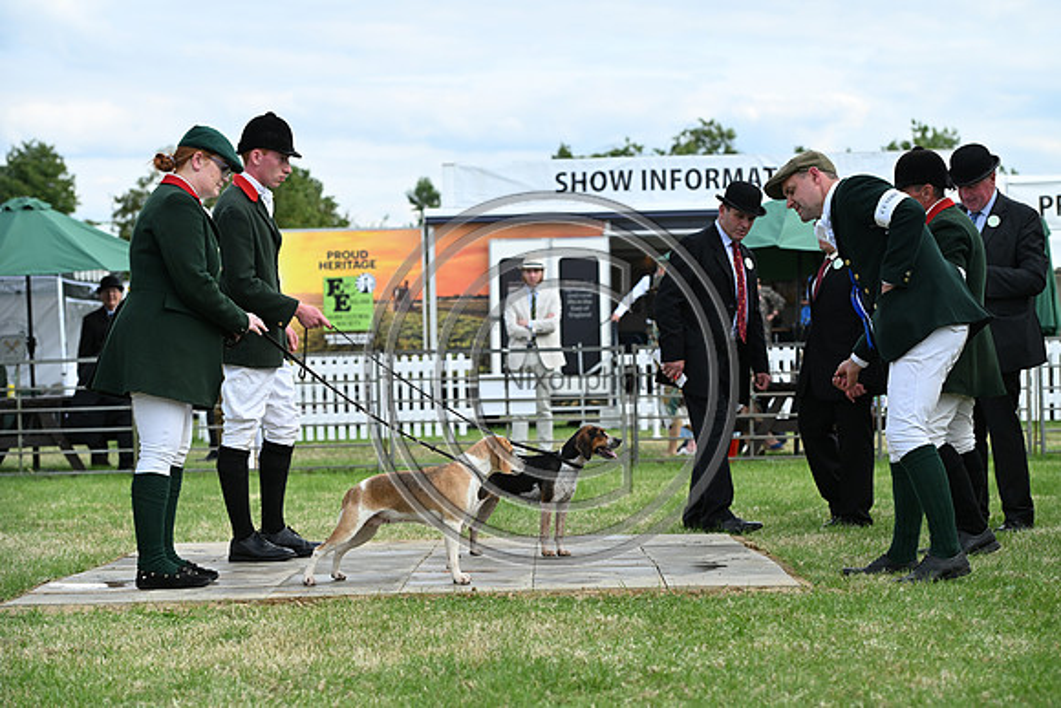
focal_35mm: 92
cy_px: 354
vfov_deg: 14.9
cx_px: 530
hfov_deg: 22.1
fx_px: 2712
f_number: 4.5
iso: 400
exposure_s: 1/1000
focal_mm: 92
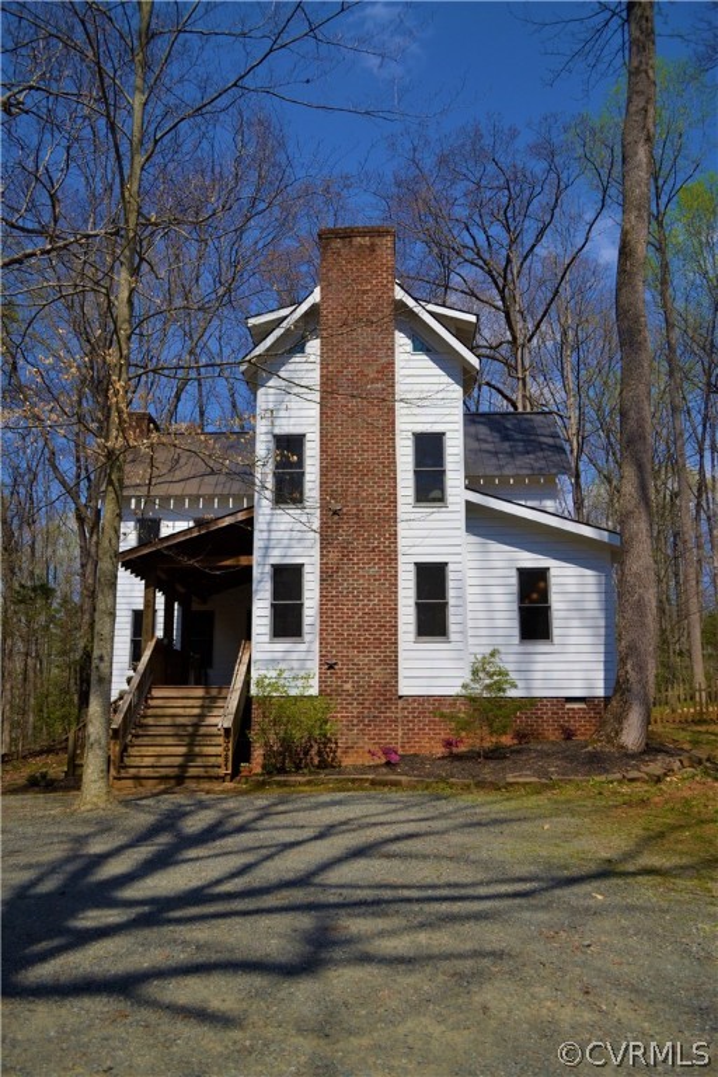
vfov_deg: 61.9
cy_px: 538
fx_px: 897
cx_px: 359
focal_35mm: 30
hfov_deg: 43.6
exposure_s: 1/4000
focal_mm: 20
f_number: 3.8
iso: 220
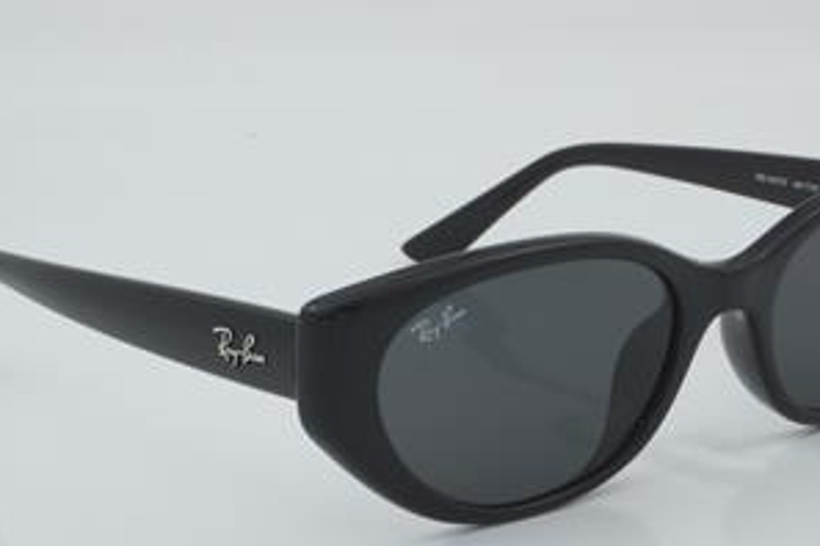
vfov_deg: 13.5
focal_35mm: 101
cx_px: 456
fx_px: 2300
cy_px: 342
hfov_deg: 20.2
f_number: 32
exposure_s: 1/3
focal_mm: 50
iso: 100
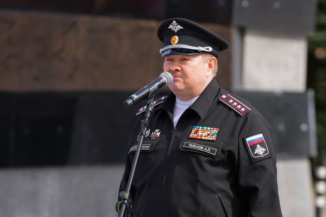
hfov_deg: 10.3
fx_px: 1810
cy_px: 108
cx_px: 163
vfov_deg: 6.9
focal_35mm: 200
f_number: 4
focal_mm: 200
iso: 320
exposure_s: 1/1000
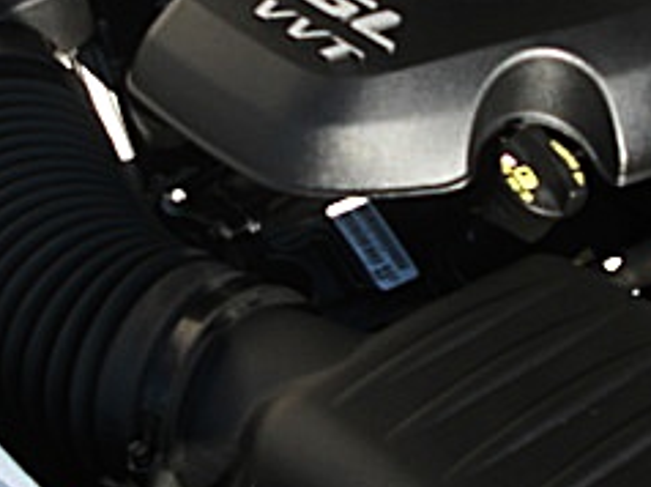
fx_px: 1822
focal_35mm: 97
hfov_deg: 20.3
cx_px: 345
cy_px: 112
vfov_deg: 15.1
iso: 50
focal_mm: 6.3
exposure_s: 1/200
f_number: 2.8
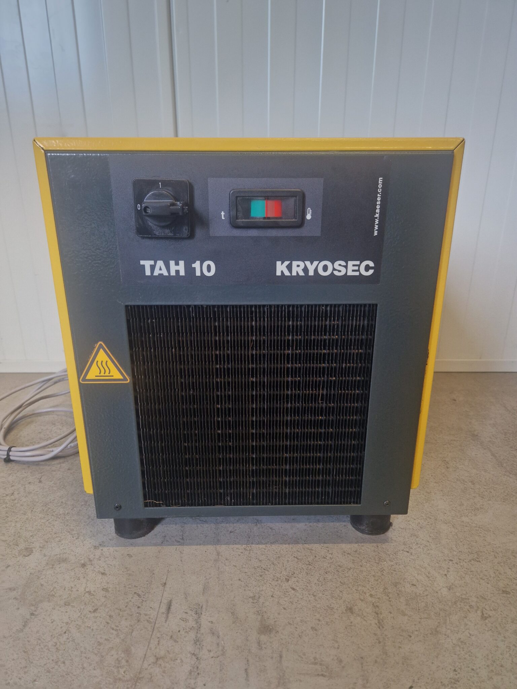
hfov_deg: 58.9
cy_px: 344
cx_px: 258
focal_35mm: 23
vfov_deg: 73.9
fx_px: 458
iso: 250
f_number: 1.8
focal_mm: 5.4
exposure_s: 1/100
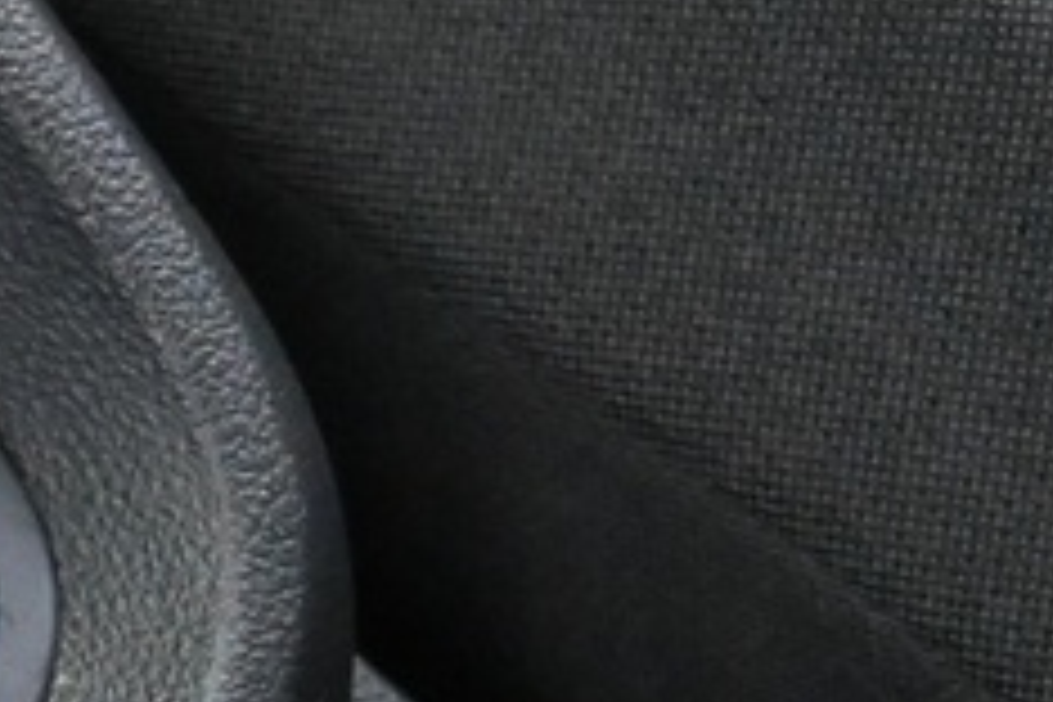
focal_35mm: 166
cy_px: 472
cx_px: -1156
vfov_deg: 8.3
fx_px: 4855
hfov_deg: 11.1
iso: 4500
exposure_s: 1/25
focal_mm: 16
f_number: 3.5
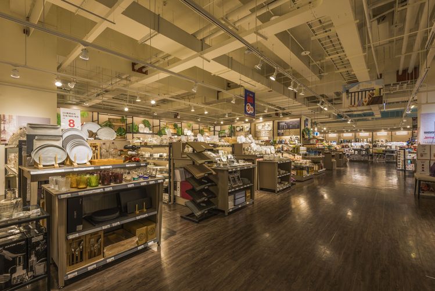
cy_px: 146
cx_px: 218
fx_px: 193
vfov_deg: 73.8
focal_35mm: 16
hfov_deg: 96.7
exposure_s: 1
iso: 100
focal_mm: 16
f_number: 16
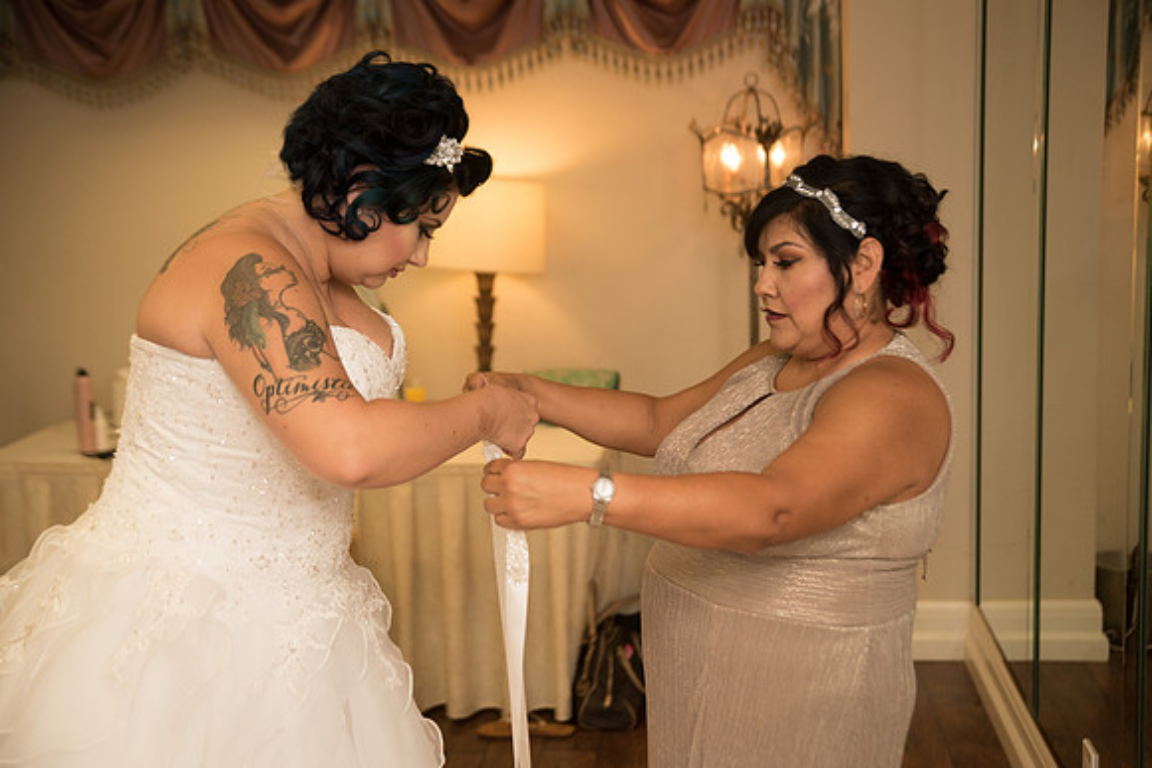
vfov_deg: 28.1
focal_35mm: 48
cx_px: 576
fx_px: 1536
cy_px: 384
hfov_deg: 41.1
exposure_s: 1/640
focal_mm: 48
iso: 800
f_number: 2.8
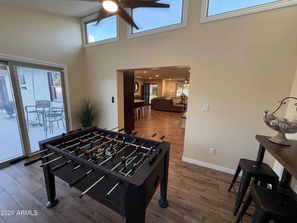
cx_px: 148
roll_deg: -1.0
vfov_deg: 85.7
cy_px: 112
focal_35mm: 14
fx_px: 120
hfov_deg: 102.1
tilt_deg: -10.3
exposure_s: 1/120
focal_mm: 2.22
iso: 250
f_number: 2.2
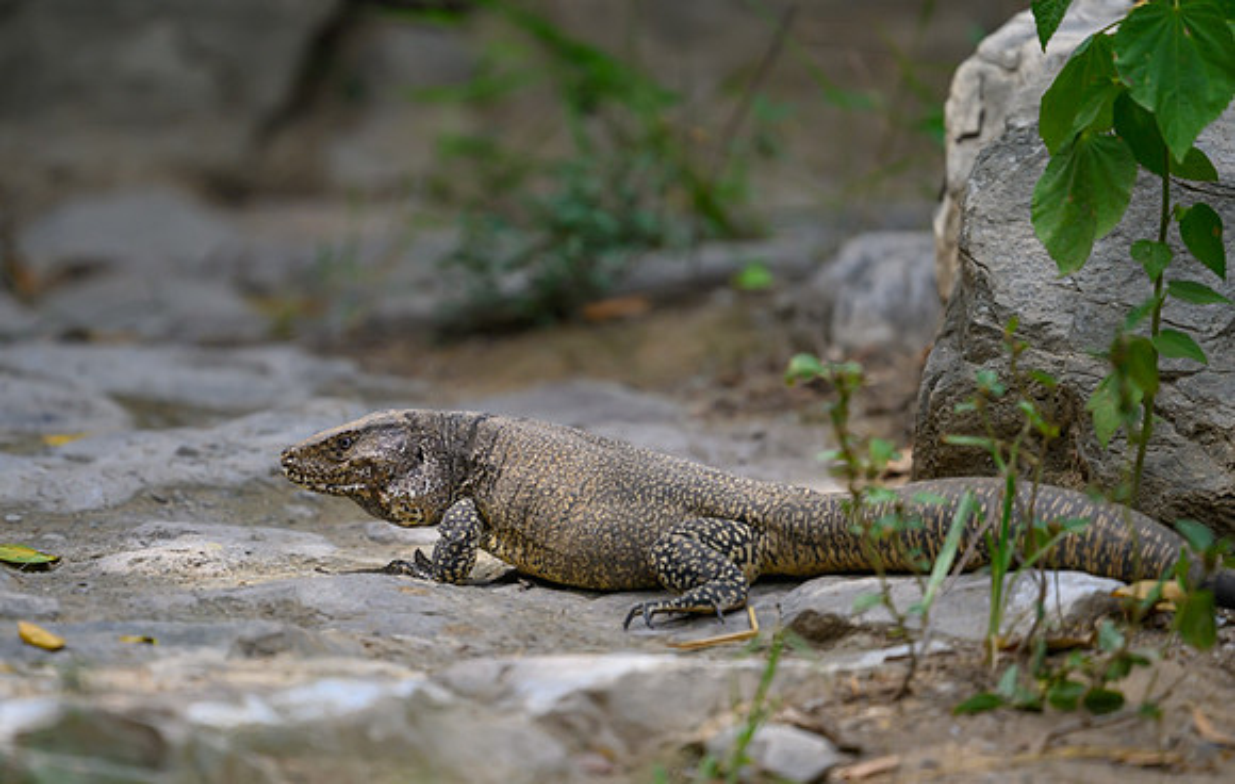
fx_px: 21684
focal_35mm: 641
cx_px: 538
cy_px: 391
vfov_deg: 2.1
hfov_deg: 3.3
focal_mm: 560
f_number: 4
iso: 400
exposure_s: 1/1600
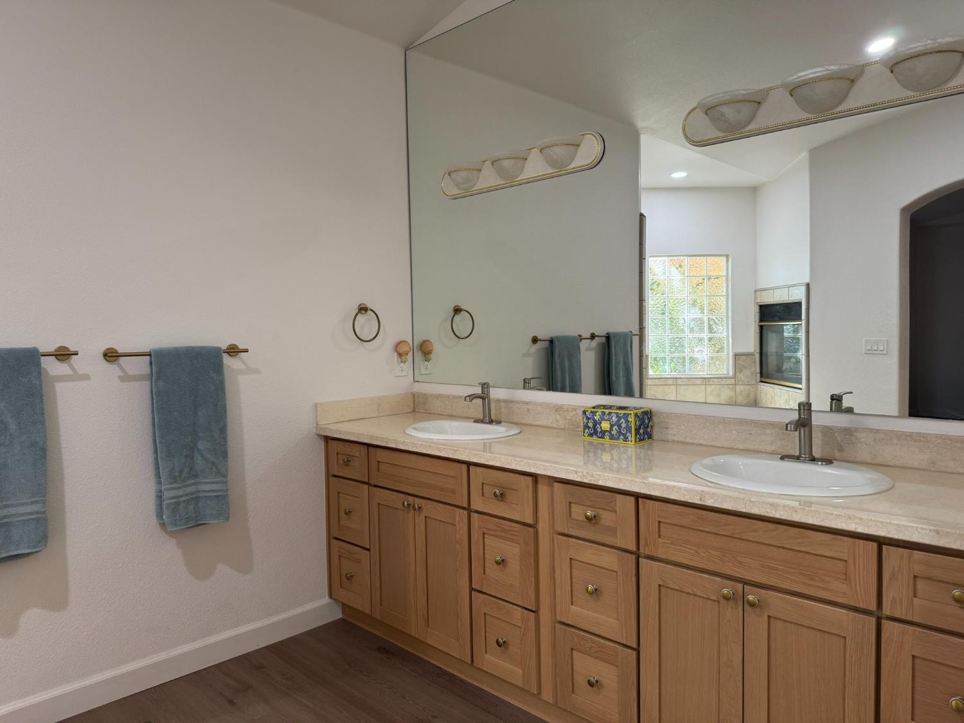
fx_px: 668
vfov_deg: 56.8
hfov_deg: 71.6
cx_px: 482
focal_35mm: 24
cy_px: 362
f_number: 1.78
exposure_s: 1/60
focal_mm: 6.76
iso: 125
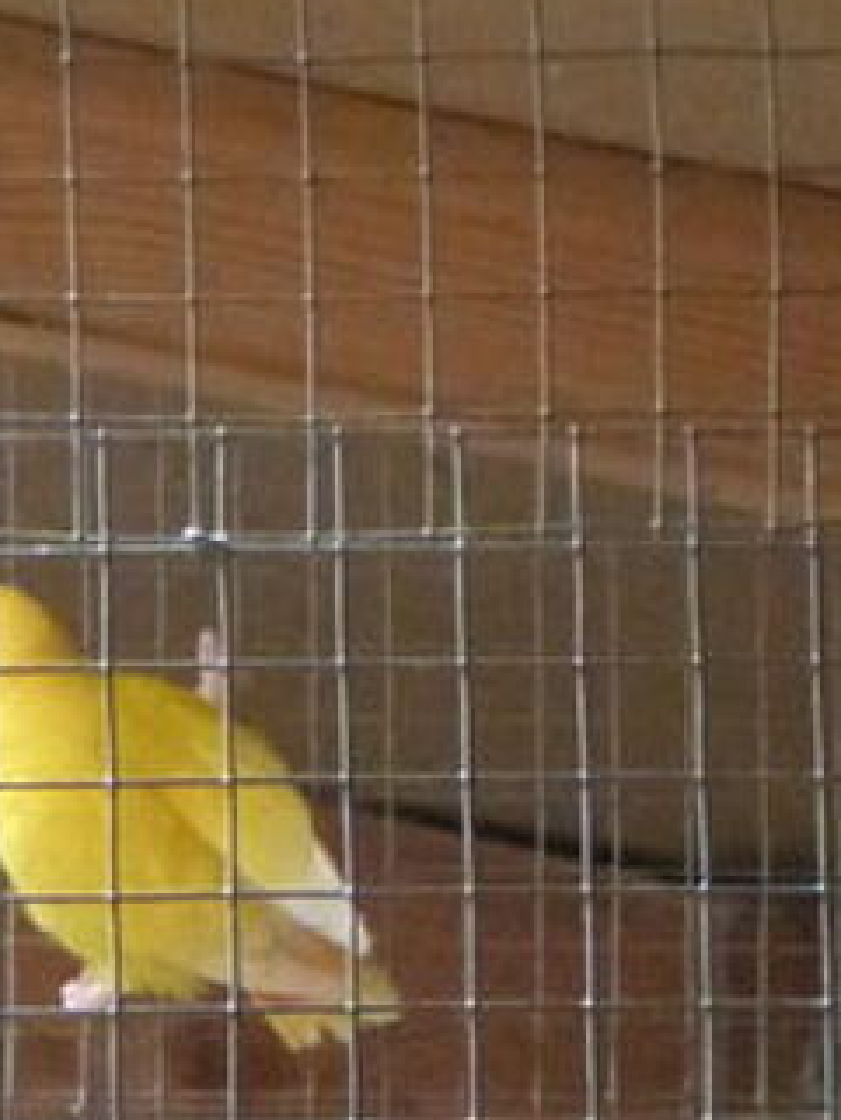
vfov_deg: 5.3
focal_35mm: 365
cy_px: 2252
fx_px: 11816
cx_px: -782
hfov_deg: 4.0
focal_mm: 15.8
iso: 800
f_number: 3.4
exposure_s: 1/50
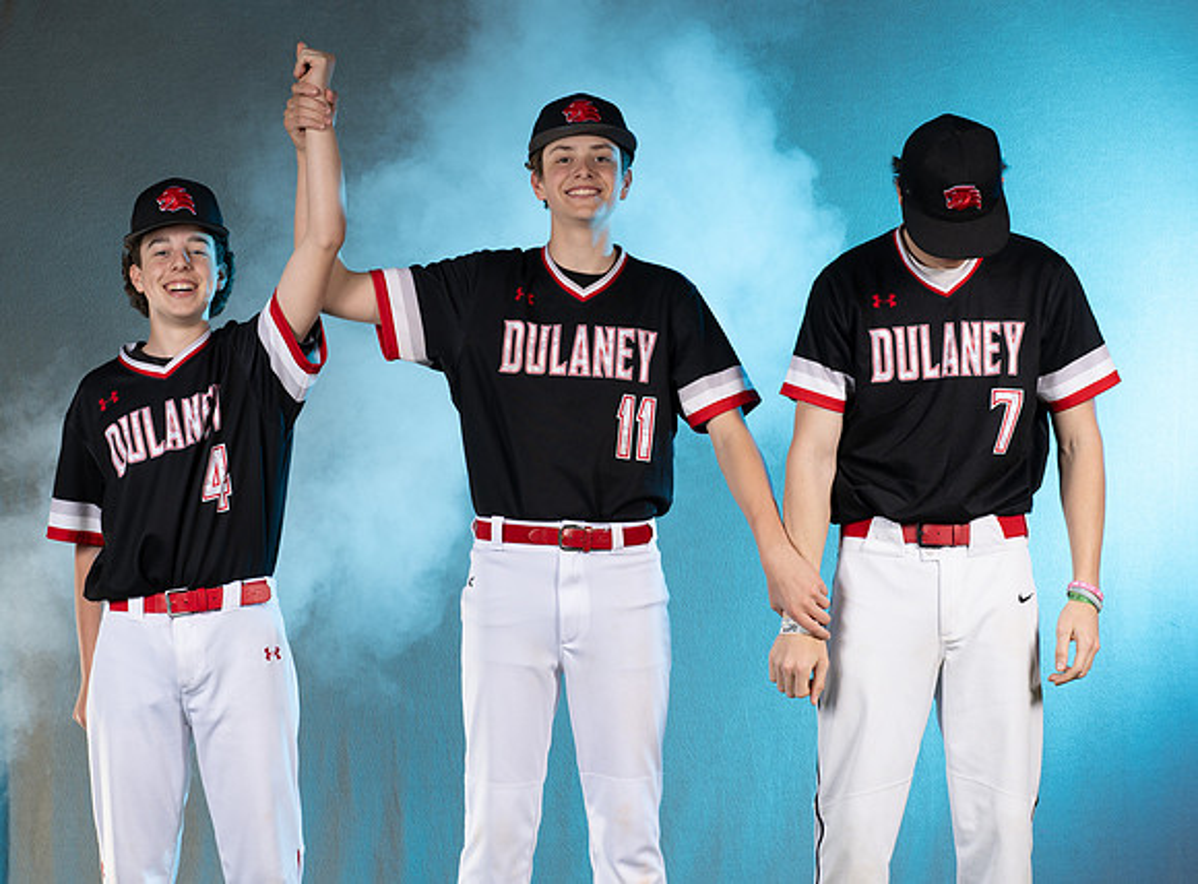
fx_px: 5186
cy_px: 406
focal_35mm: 151
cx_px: 623
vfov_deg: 9.7
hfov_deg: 13.2
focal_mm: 120
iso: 64
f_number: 7.1
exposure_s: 1/200
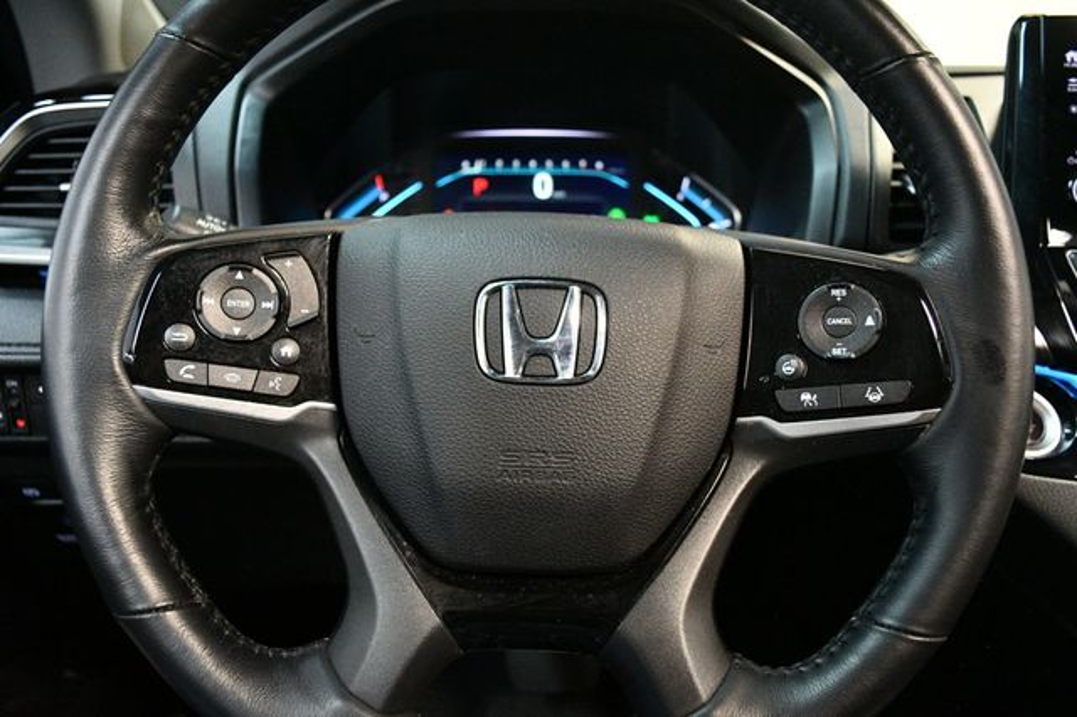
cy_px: 358
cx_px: 538
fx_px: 807
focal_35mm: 27
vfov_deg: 47.9
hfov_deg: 67.4
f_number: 3.5
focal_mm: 18
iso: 4500
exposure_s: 1/60
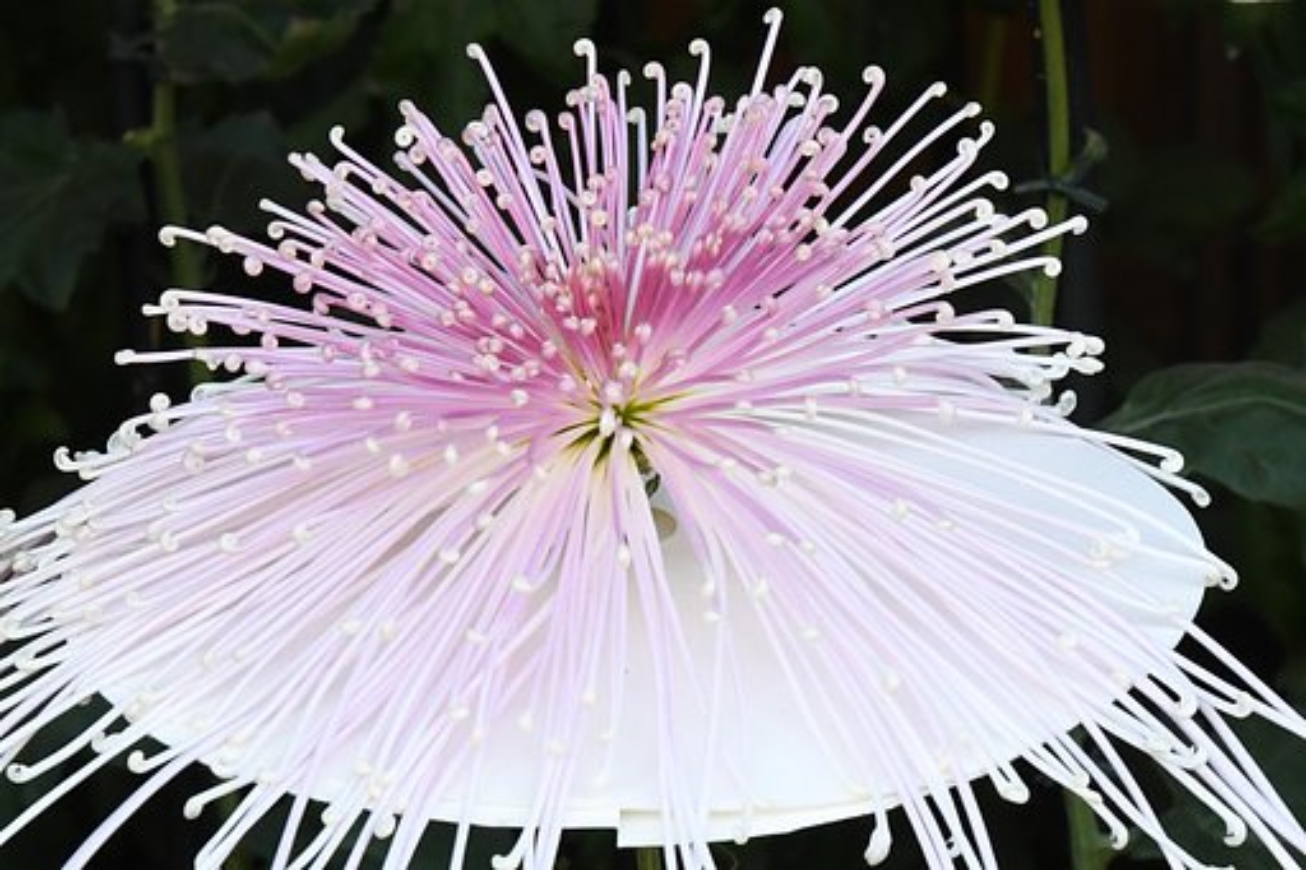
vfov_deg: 18.2
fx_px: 2720
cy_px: 435
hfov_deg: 27.0
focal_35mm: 75
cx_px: 653
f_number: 10
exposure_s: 1/80
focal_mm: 50
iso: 1600
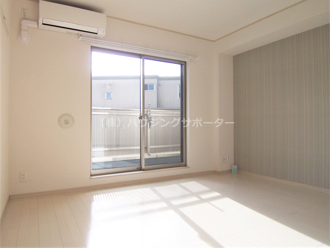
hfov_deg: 73.9
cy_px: 124
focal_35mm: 23
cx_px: 165
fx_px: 219
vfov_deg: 58.9
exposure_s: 1/250
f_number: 2.8
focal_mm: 3.8
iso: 64
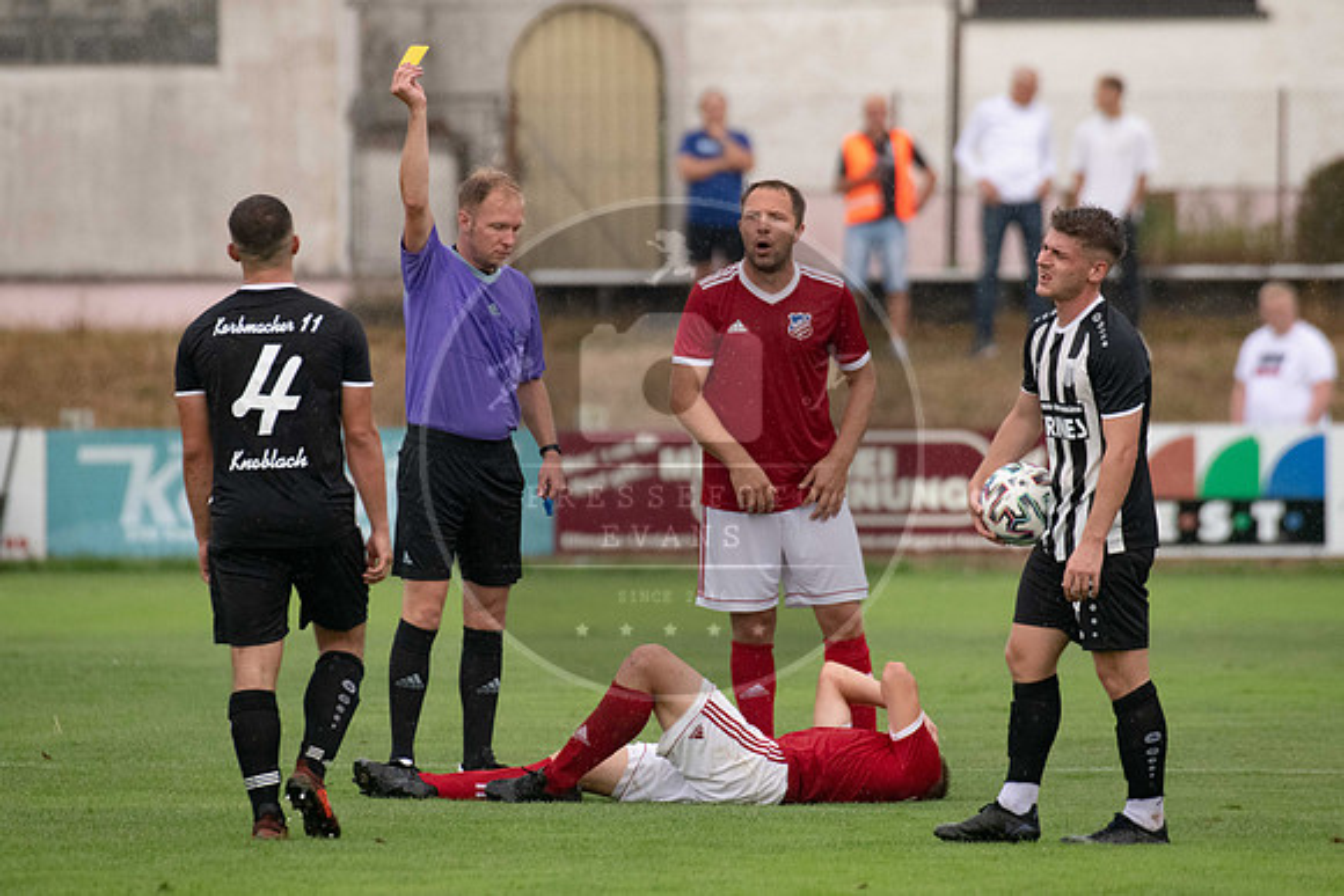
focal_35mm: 499
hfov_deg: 4.1
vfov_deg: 2.8
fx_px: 18628
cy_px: 420
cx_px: 689
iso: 3200
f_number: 5.6
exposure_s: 1/1600
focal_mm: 420
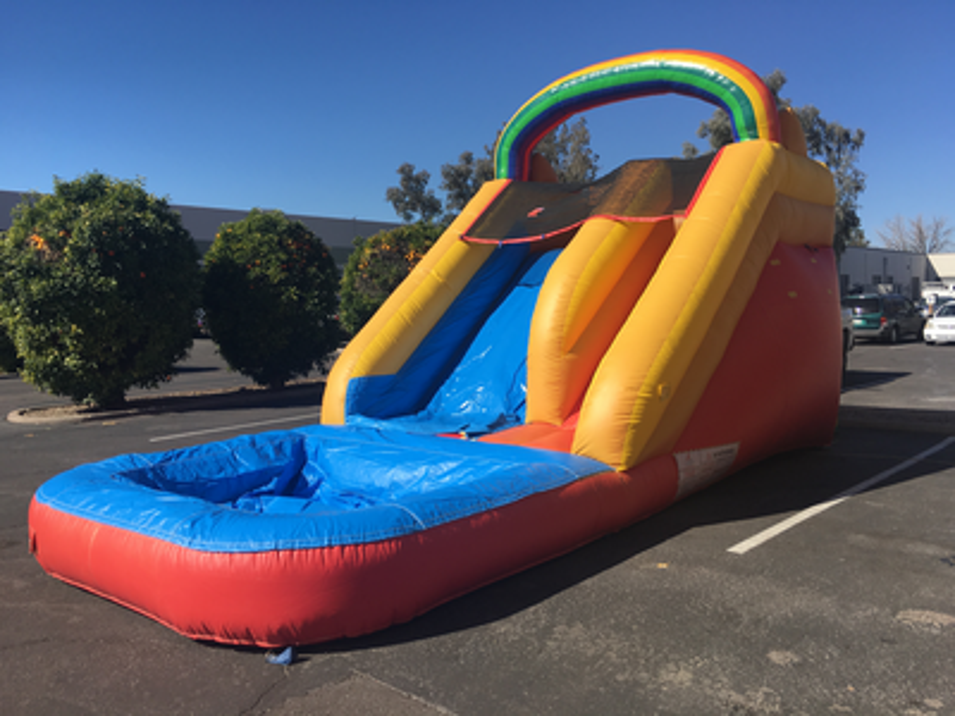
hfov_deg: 61.7
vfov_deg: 48.2
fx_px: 800
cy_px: 358
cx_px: 478
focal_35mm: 29
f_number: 2.2
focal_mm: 4.15
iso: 25
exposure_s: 1/1748
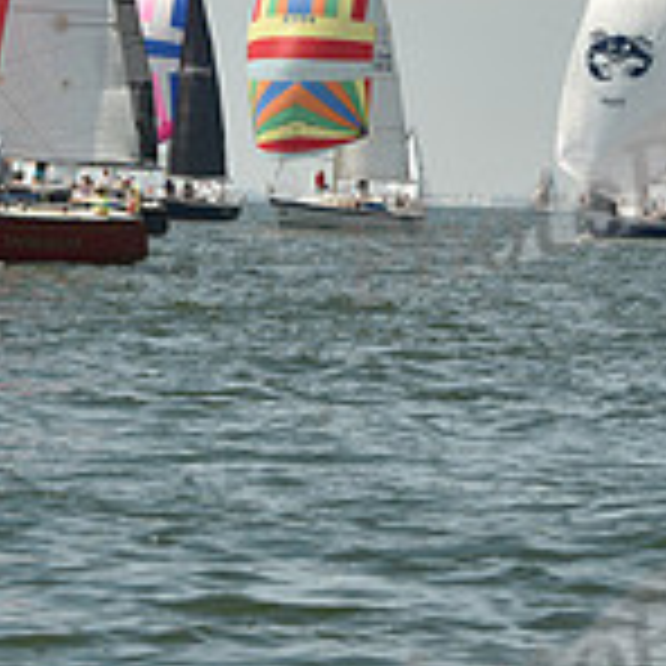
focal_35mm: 334
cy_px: 20
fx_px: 7270
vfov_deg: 5.2
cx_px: 112
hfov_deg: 5.2
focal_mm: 100
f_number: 9
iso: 320
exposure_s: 1/1250
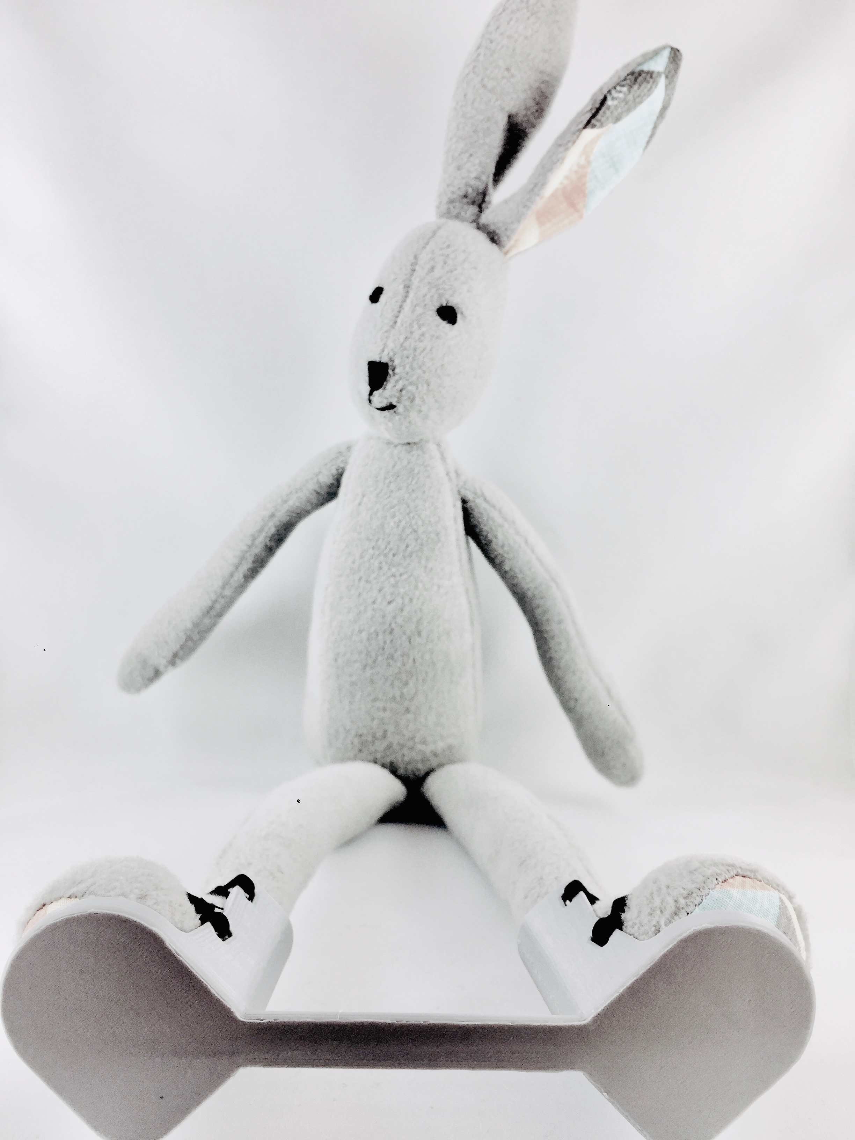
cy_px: 570
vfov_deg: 61.7
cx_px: 428
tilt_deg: -4.8
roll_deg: -1.5
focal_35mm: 29
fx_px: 955
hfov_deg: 48.2
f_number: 2.2
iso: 40
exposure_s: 1/60
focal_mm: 4.15
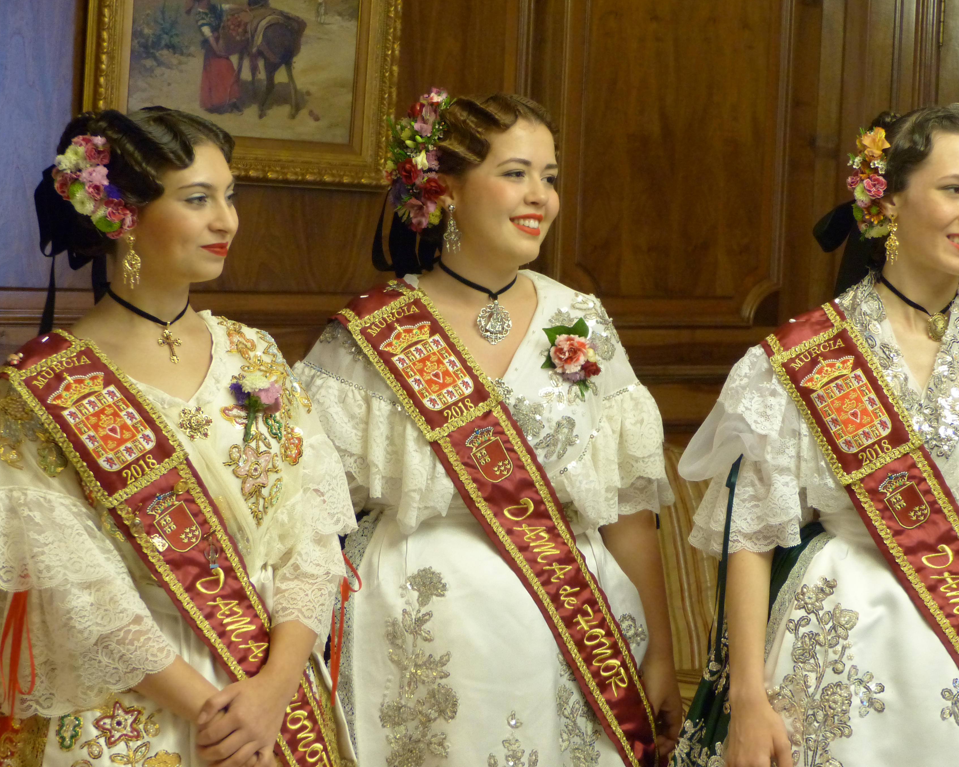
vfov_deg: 16.5
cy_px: 366
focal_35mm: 93
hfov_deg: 20.6
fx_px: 2639
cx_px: 551
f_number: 2.8
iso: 400
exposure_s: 1/50
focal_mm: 14.5
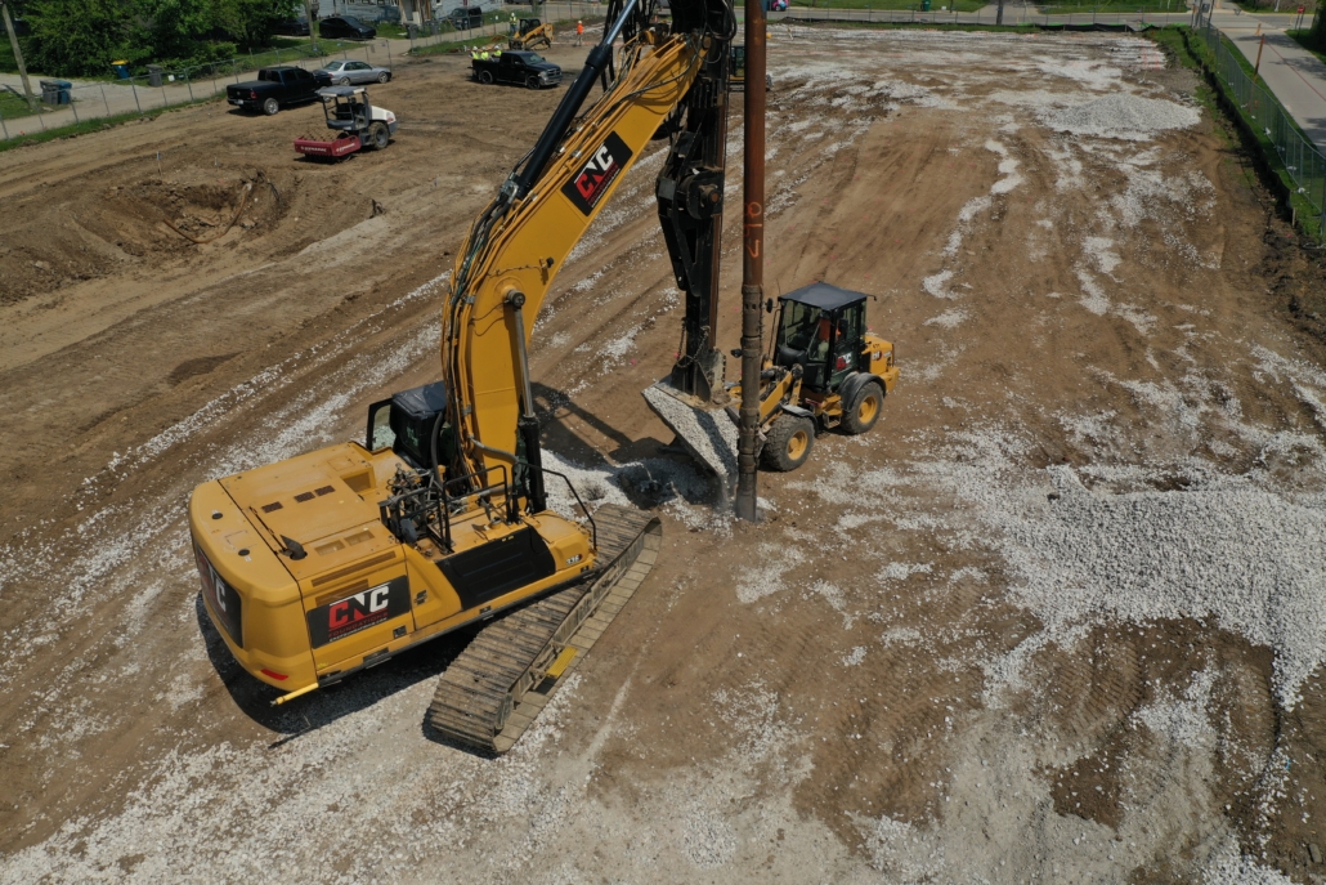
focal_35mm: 28
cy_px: 442
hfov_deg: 65.5
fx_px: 1031
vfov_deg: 46.4
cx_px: 663
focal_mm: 10.26
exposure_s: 1/320
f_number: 5.6
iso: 100
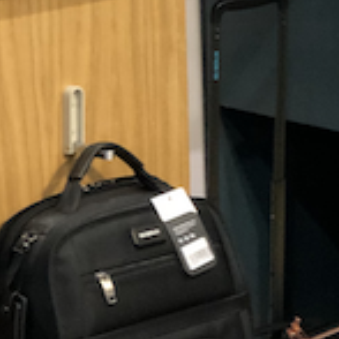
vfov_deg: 8.4
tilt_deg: -8.0
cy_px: -88
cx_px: 510
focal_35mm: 205
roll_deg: +0.5
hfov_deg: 8.4
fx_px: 2271
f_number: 2.8
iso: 320
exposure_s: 1/33
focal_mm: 6.6
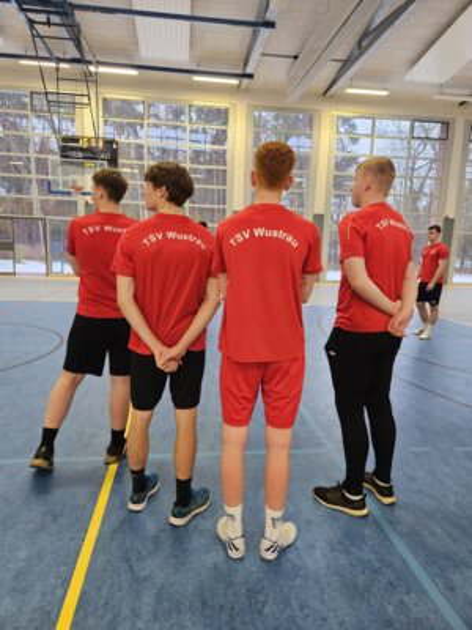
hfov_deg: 58.9
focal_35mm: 23
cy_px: 315
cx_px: 236
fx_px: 418
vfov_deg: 73.9
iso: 640
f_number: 1.8
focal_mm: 5.4
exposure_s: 1/100
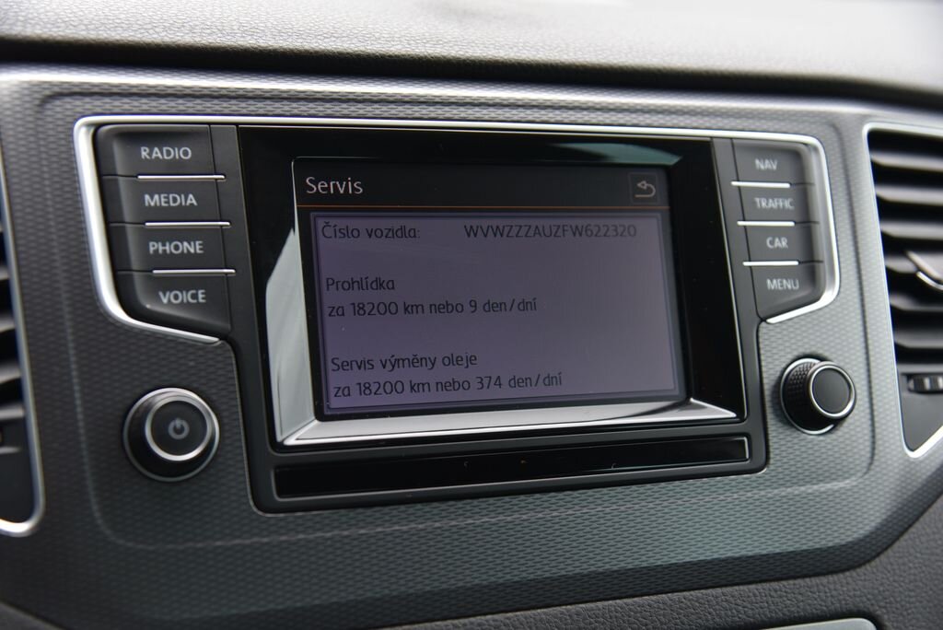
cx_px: 472
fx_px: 1441
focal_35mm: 55
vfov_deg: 24.7
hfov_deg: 36.2
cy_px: 315
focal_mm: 55
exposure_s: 1/80
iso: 500
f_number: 4.5
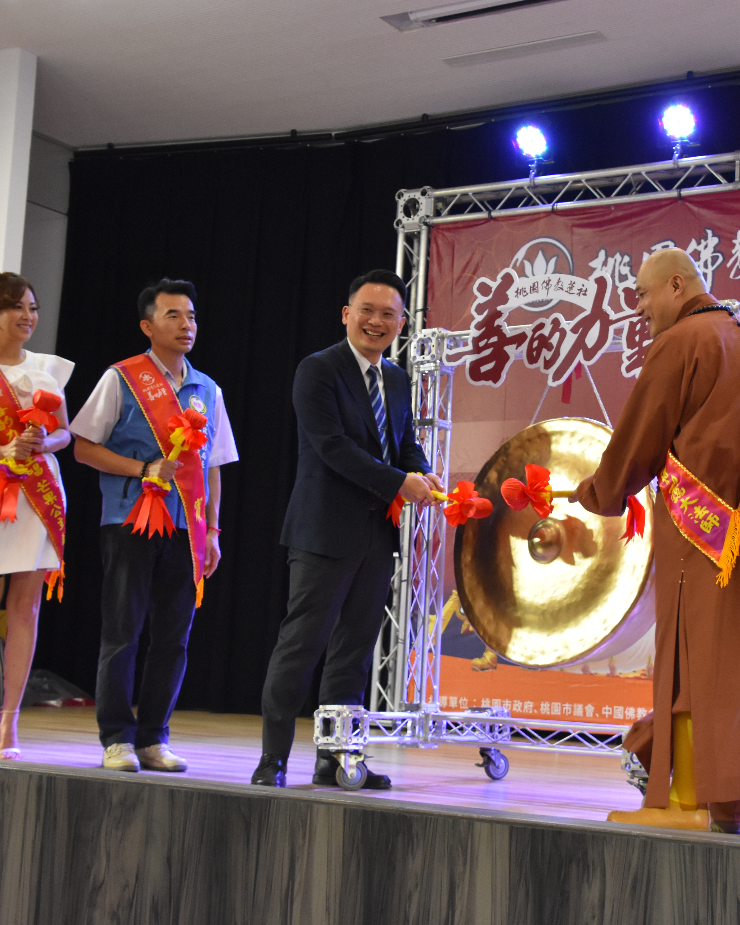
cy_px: 463
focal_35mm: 55
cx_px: 524
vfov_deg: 34.2
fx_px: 1506
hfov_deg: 27.4
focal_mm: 26
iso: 1600
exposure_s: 1/125
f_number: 5.6
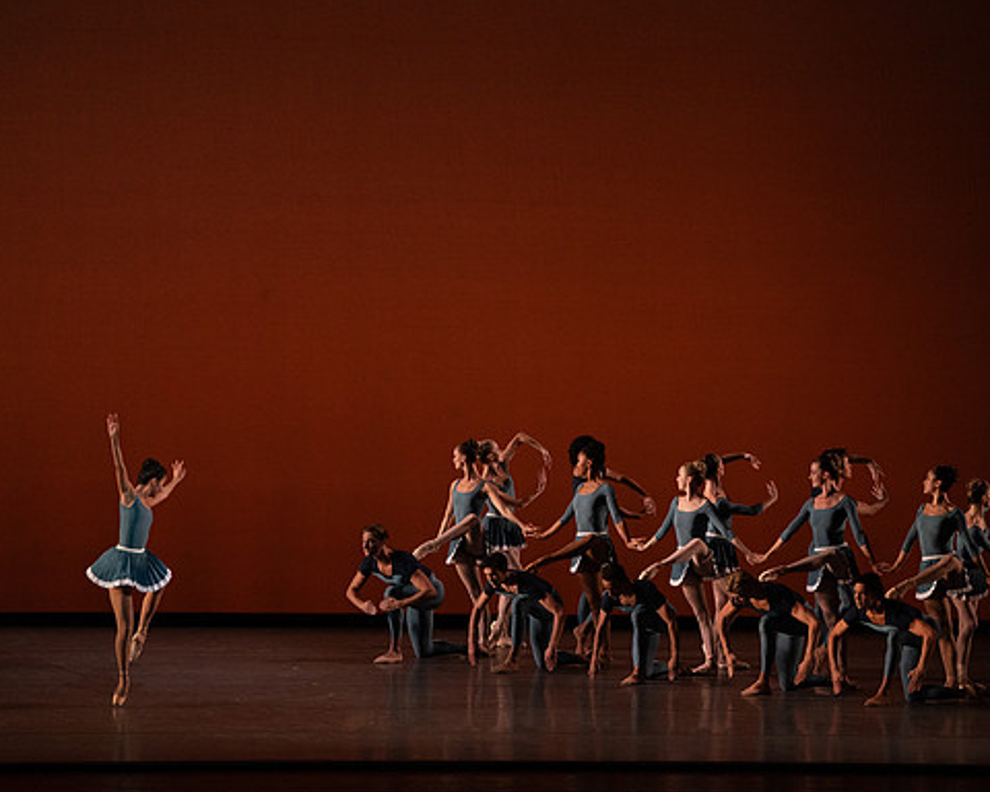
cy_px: 397
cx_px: 584
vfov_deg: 8.3
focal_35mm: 186
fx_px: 5450
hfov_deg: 10.4
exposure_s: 1/400
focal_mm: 164
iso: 5000
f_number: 9
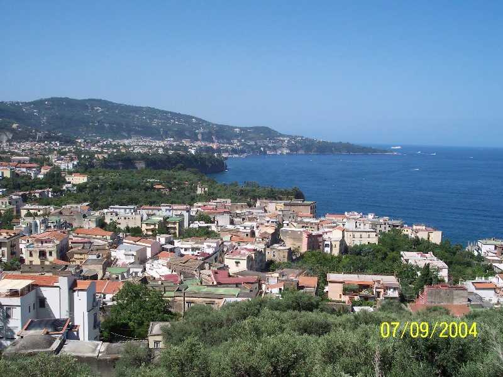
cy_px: 188
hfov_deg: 49.0
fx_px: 552
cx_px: 252
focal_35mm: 38
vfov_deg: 37.7
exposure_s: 1/1000
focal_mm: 8
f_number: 4.8
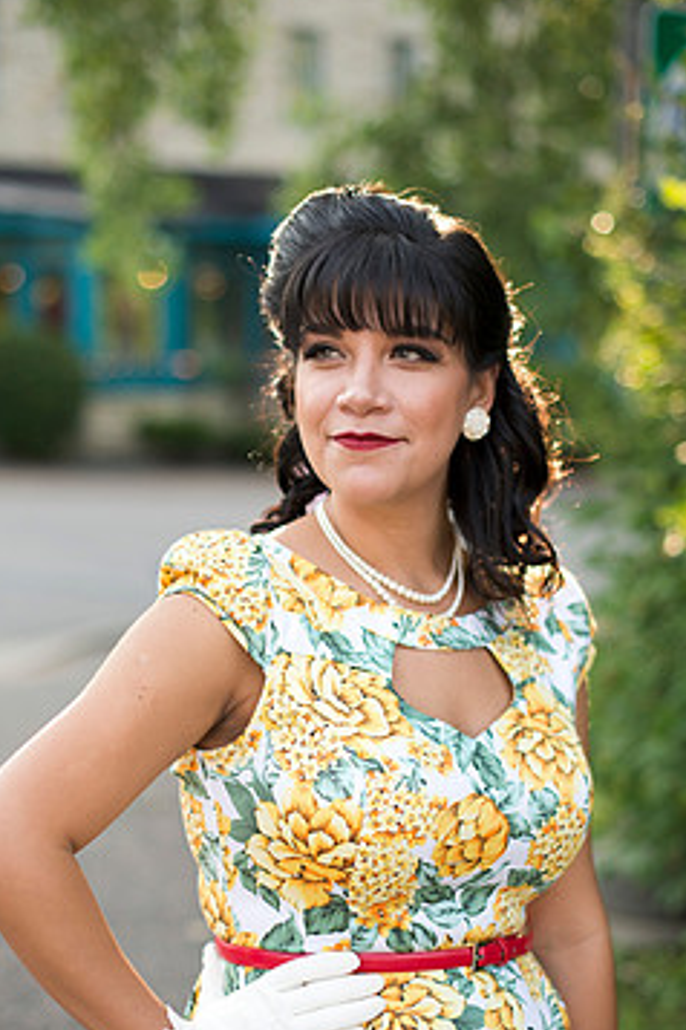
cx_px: 311
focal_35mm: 63
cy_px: 606
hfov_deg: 21.6
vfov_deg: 31.8
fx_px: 1801
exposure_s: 1/800
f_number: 2
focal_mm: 50
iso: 200
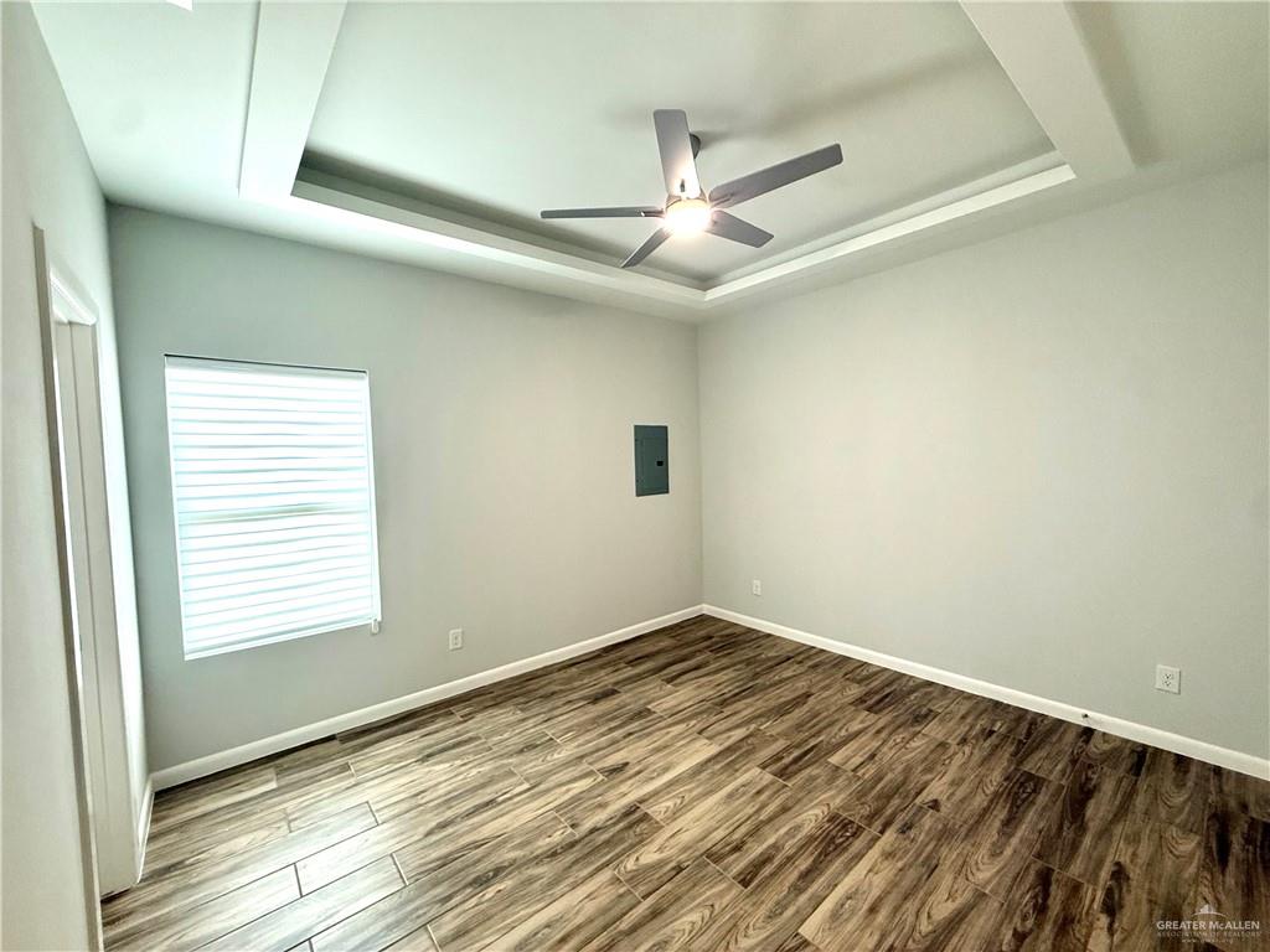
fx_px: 514
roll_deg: +1.6
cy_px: 476
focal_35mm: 14
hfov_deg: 102.1
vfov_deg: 85.7
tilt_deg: -2.1
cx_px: 635
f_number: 2.2
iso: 200
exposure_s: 1/120
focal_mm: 2.22
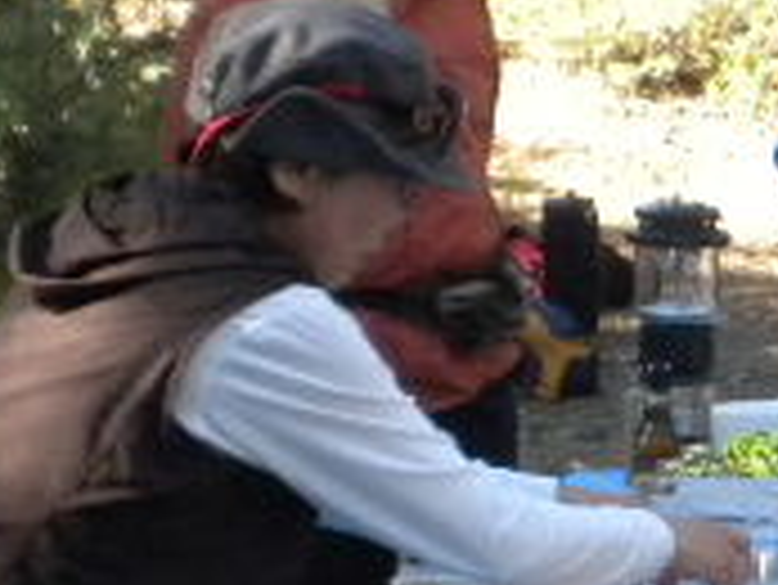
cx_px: 1160
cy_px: 468
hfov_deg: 11.1
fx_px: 3846
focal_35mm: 171
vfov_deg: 8.7
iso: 400
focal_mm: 6.6
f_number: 3.5
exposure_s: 1/290
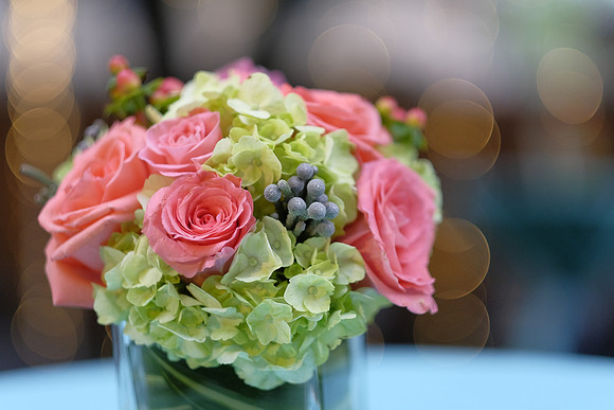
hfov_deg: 24.2
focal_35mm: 84
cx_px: 307
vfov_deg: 16.3
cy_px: 205
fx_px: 1433
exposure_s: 1/1000
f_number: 1.2
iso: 1000
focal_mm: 56
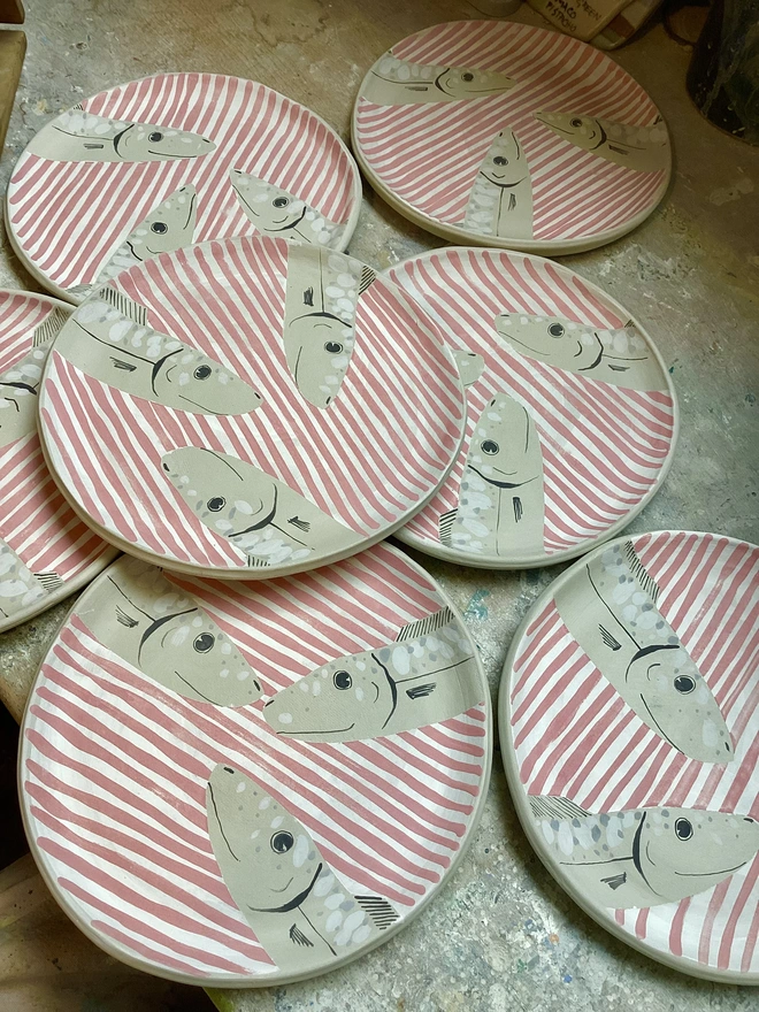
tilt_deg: -61.2
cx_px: 380
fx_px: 906
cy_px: 506
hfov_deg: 45.4
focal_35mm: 31
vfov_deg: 58.4
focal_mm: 3.3
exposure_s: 1/100
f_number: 2.4
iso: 64
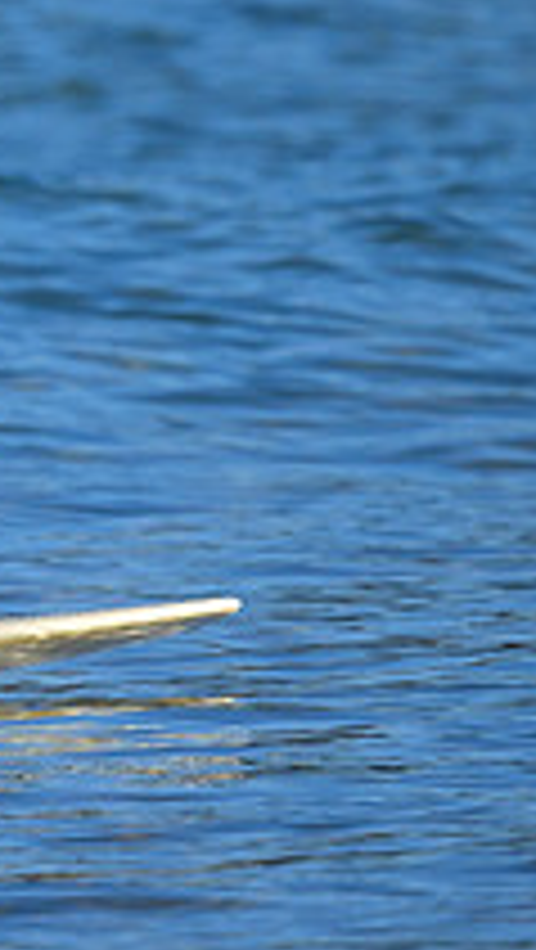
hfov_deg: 0.5
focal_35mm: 2304
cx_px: -635
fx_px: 58099
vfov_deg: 0.9
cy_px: 326
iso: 250
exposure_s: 1/1000
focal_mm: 800
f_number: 6.3
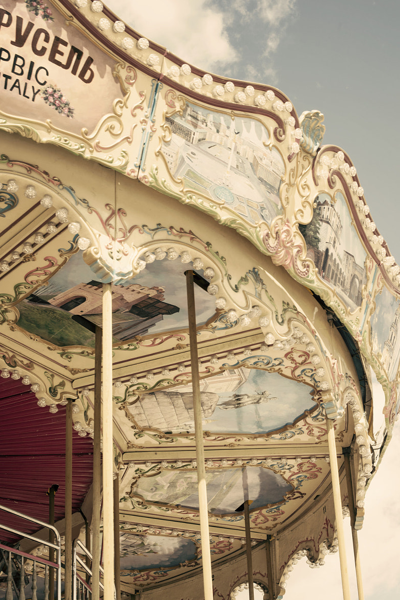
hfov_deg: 20.0
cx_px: 236
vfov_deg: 29.6
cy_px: 352
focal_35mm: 68
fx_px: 1132
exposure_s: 1/100
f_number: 16
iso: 100
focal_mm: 50
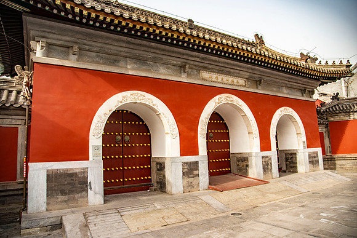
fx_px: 238
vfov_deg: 53.2
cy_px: 119
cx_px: 178
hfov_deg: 73.7
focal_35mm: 24
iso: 500
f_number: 4
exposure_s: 1/1600
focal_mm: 24
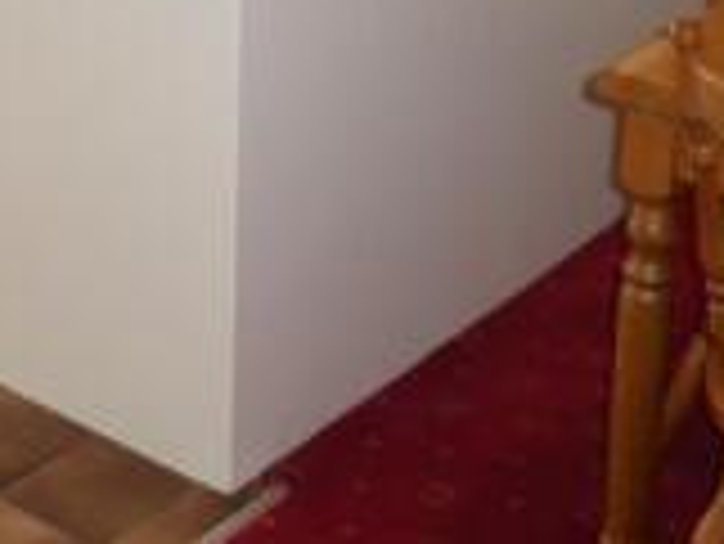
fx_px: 1821
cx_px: 506
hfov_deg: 22.4
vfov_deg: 16.0
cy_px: -196
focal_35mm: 87
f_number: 3.3
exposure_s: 1/60
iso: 250
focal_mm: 4.3
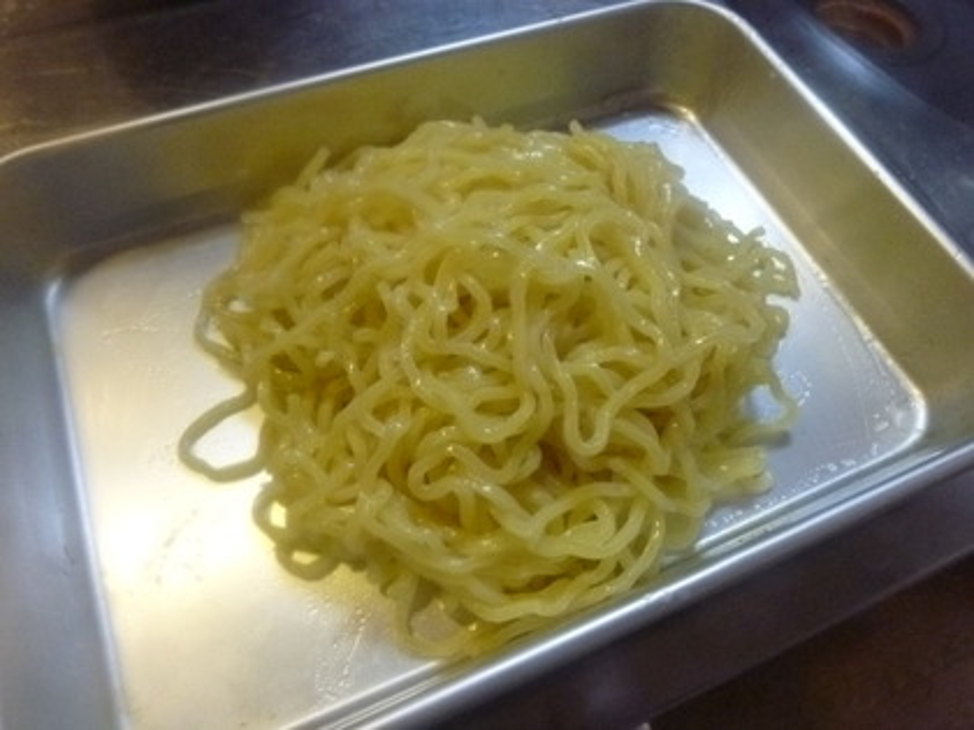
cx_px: 487
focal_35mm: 25
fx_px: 703
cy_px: 365
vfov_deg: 54.9
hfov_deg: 69.4
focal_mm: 4.5
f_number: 3.3
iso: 800
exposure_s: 1/60
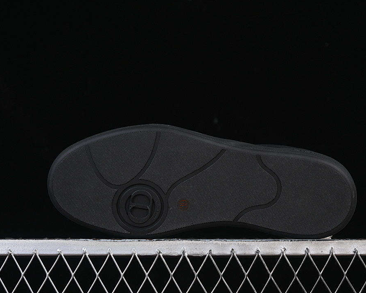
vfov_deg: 18.1
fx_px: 921
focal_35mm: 85
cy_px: 146
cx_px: 199
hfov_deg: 22.5
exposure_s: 1/50
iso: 160
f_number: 6.3
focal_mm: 50
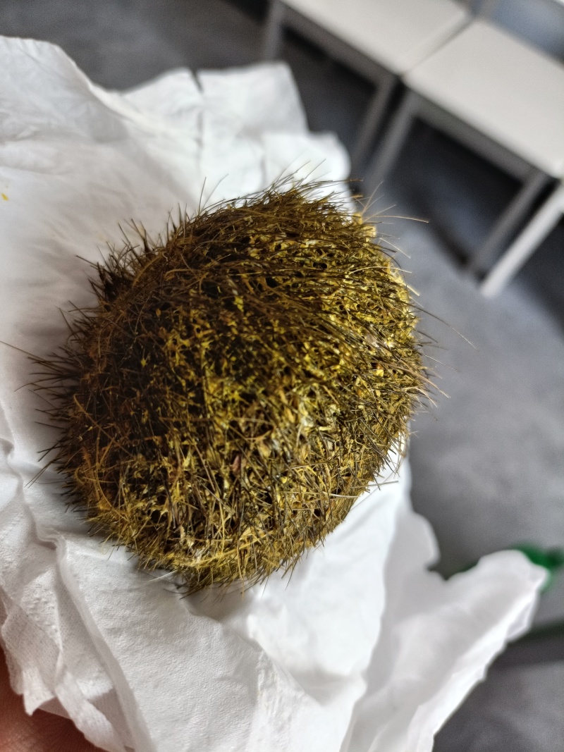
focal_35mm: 25
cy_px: 376
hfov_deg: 54.9
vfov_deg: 69.4
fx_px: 543
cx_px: 282
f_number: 1.7
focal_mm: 4.7
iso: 347
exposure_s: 1/50
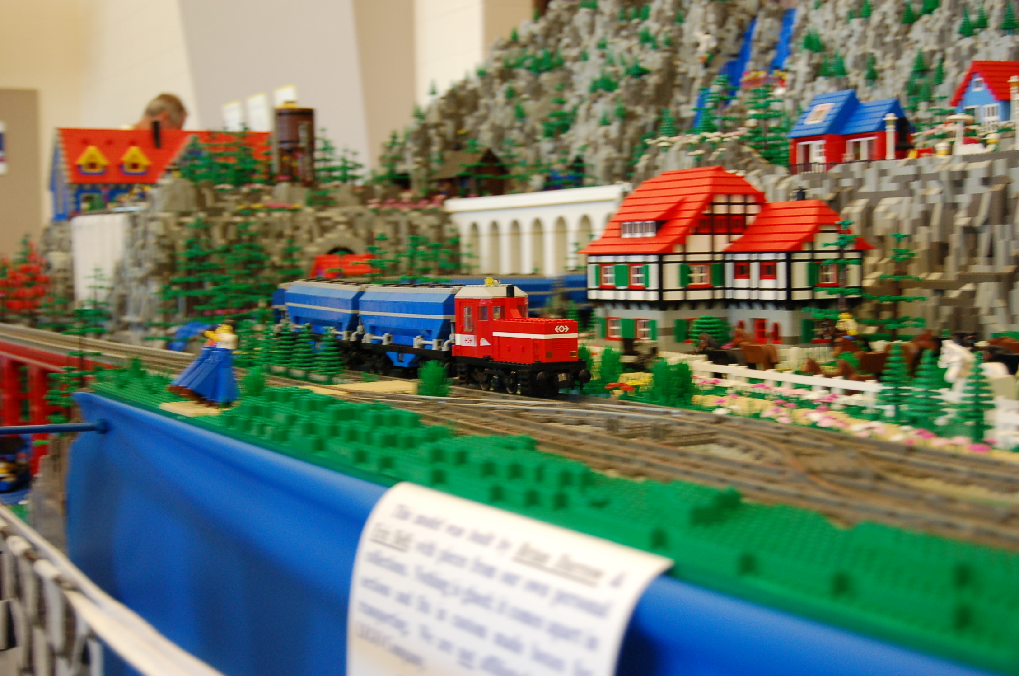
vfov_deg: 26.4
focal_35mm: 51
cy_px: 338
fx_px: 1441
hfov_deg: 38.9
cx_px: 510
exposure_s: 1/30
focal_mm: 34
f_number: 4.5
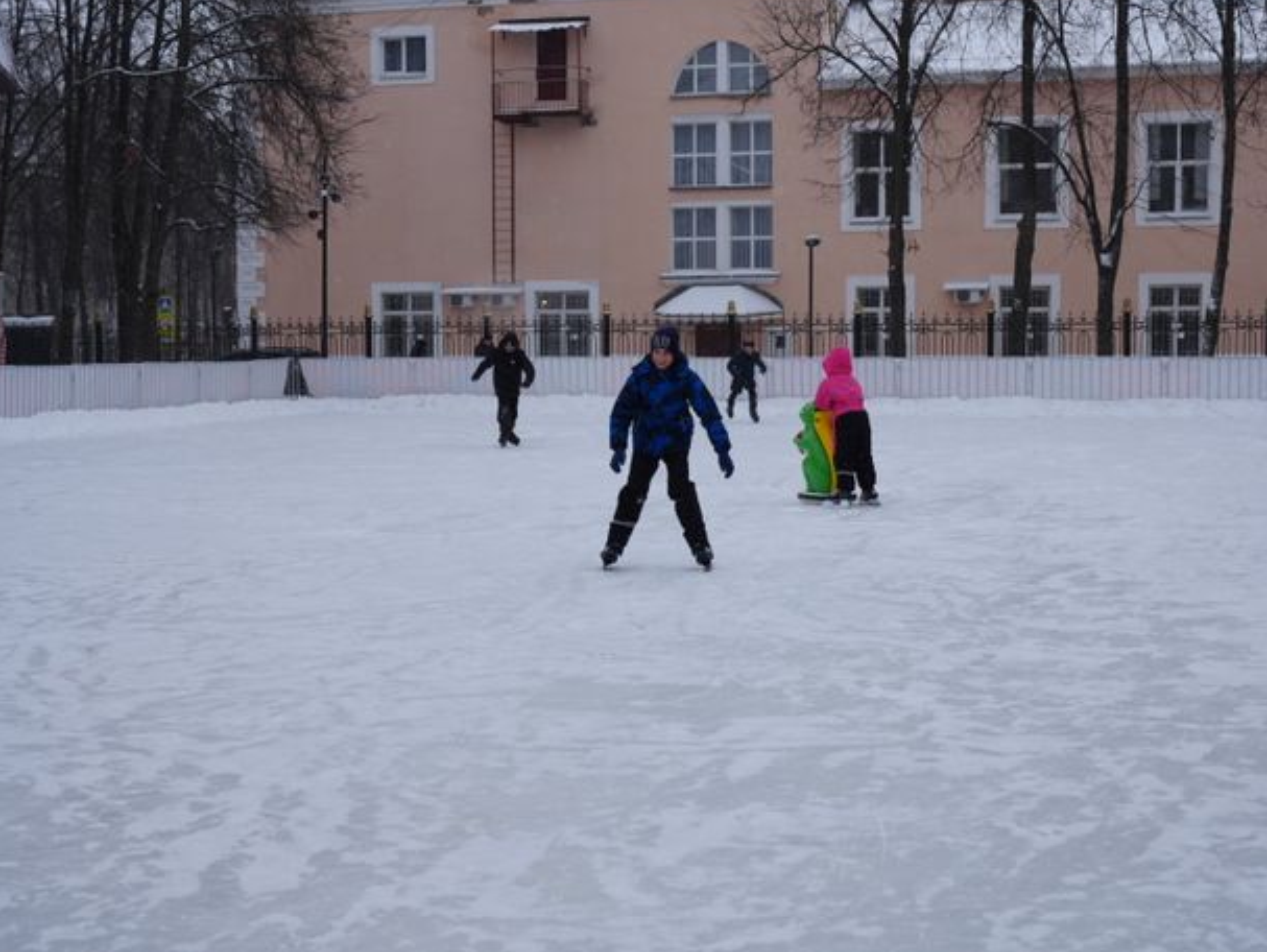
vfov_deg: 27.6
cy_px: 468
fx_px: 1941
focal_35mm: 53
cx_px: 709
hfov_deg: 36.1
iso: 800
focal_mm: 48
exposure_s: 1/1250
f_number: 5.6
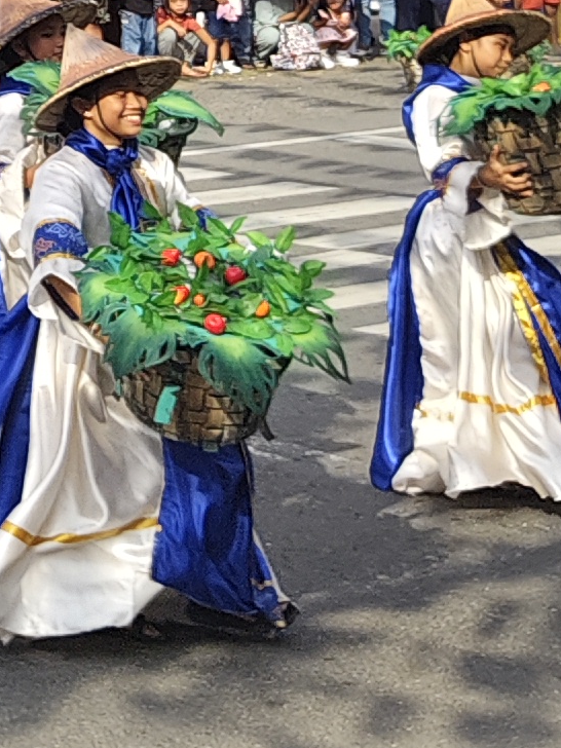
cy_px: -502
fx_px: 2917
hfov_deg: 9.6
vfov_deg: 13.4
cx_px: -857
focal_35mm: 135
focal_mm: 5.56
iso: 58
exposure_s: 1/452
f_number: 1.88
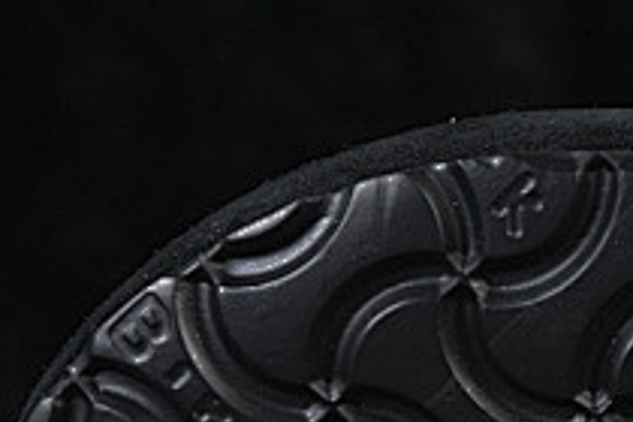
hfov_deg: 5.3
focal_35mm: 386
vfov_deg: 3.6
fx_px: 6787
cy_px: 286
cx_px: 1076
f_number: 6.3
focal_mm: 50
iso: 160
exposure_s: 1/60
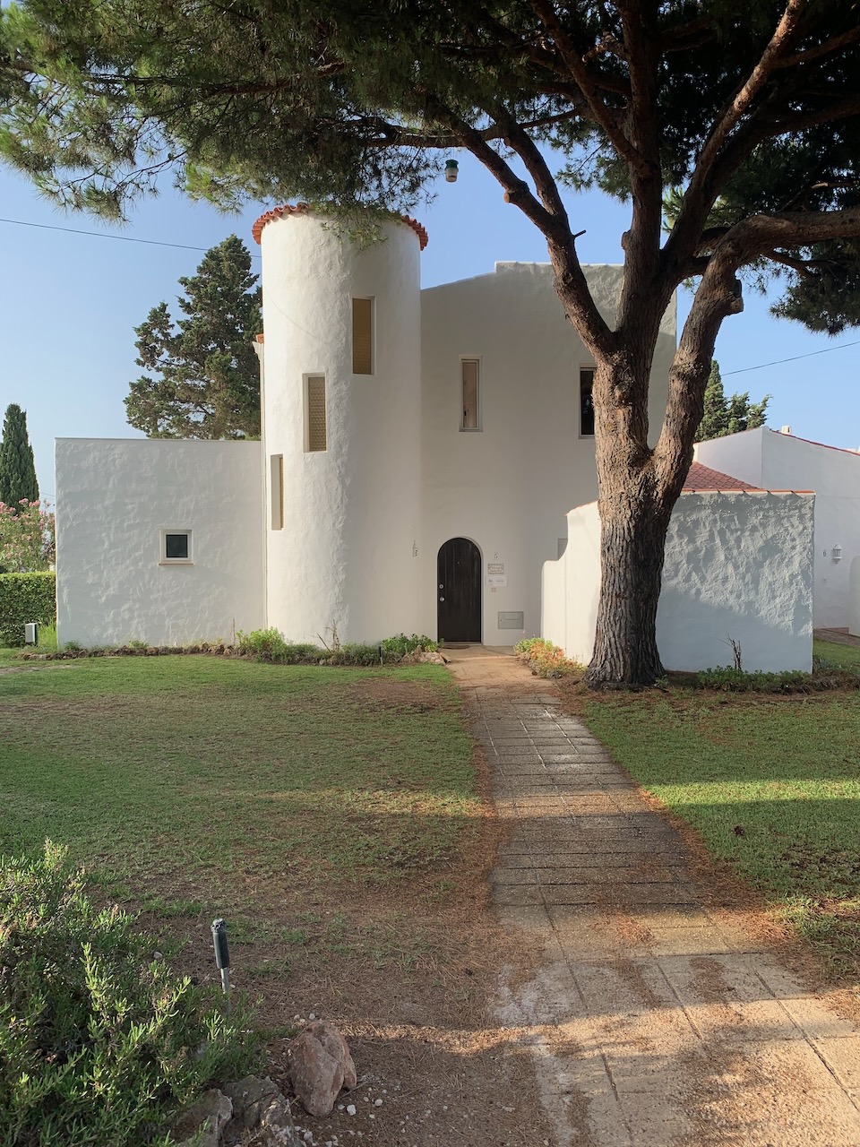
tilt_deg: -2.9
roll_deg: -0.4
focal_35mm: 26
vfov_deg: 67.3
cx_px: 430
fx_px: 861
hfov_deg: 53.1
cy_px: 574
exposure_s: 1/849
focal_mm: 4.25
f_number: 1.8
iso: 25
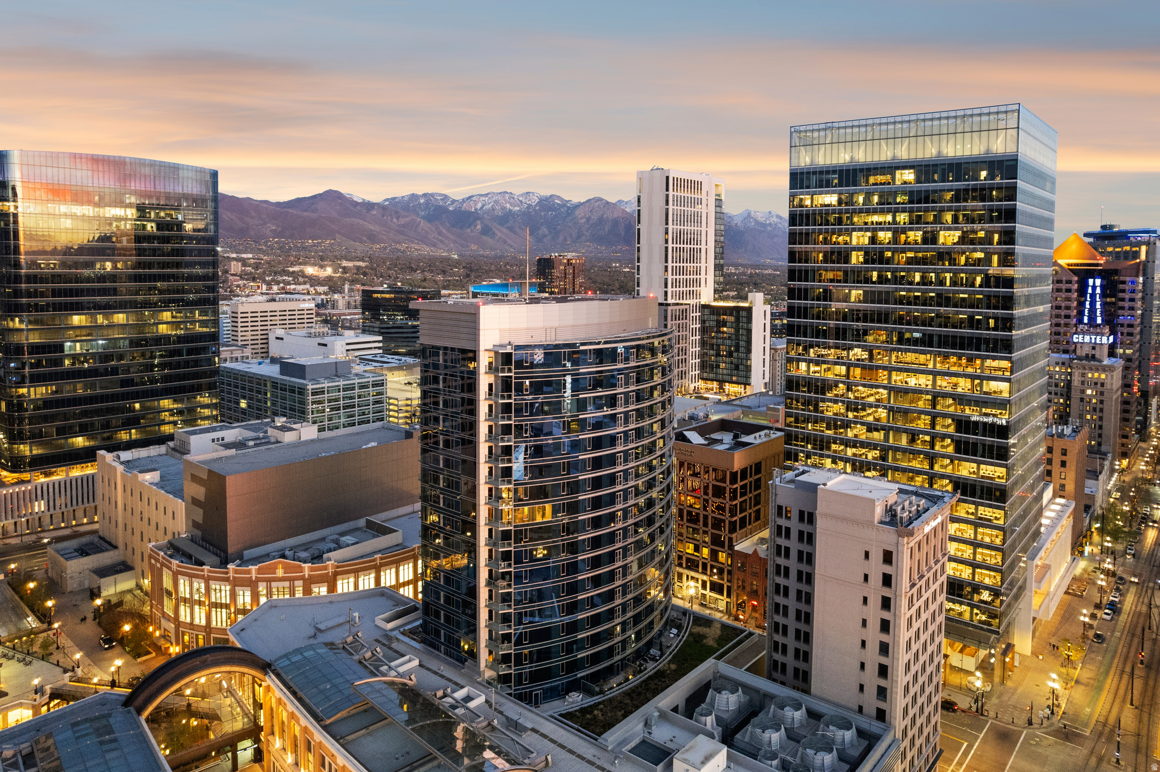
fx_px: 709
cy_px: 386
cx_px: 580
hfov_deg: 78.6
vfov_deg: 57.2
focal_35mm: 22
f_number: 2.8
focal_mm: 8.4
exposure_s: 1/13
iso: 530
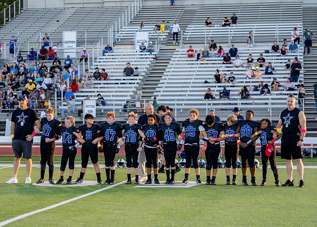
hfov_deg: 21.0
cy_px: 140
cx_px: 154
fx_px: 855
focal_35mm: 95
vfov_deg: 15.1
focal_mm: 70
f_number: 2.8
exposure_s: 1/640
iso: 320
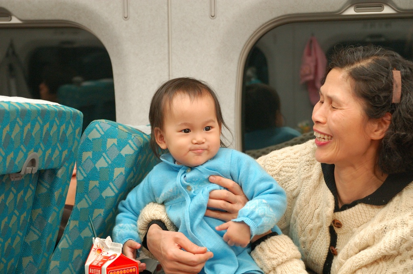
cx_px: 206
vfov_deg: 18.2
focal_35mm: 75
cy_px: 137
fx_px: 860
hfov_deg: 27.0
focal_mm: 50
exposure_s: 1/50
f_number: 4
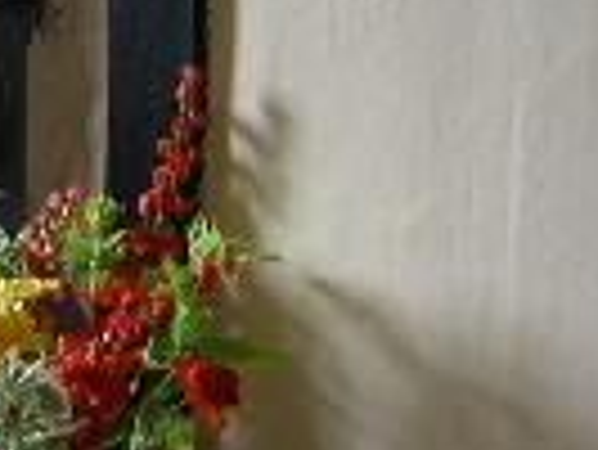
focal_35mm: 114
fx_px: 1971
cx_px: -175
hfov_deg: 16.3
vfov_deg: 13.0
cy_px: 144
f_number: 2.6
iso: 100
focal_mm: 7.85
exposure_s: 1/30.1
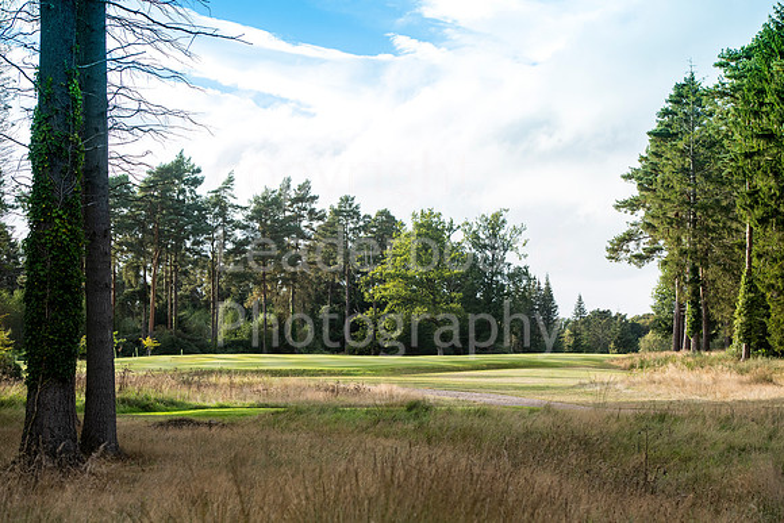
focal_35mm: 92
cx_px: 392
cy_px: 262
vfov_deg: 14.9
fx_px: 2004
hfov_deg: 22.1
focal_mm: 92
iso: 500
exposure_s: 1/1000
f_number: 6.3
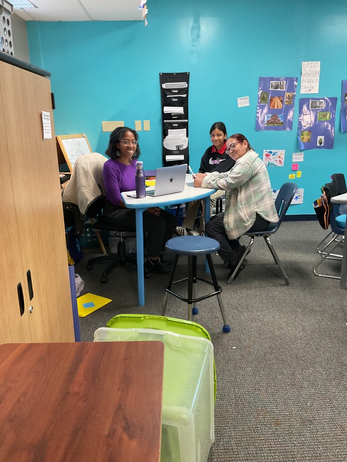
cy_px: 231
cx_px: 174
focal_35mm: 29
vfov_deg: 61.7
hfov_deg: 48.2
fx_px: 388
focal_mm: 3
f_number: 1.8
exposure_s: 1/60
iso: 250
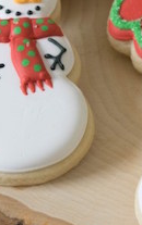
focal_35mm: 284
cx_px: 227
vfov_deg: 7.4
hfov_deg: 4.6
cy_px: 54
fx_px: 1751
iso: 500
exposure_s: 1/125
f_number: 5.6
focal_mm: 55
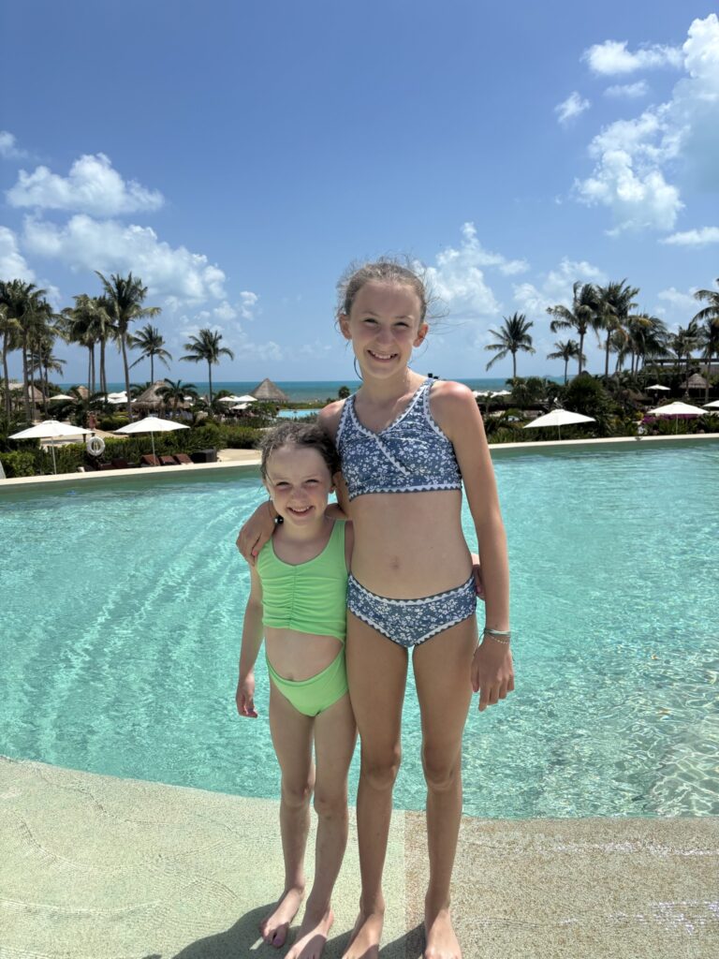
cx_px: 360
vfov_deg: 67.3
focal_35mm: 26
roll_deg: +1.0
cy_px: 480
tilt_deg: -7.9
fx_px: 720
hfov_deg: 53.1
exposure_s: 1/6329
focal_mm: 5.96
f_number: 1.6
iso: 50
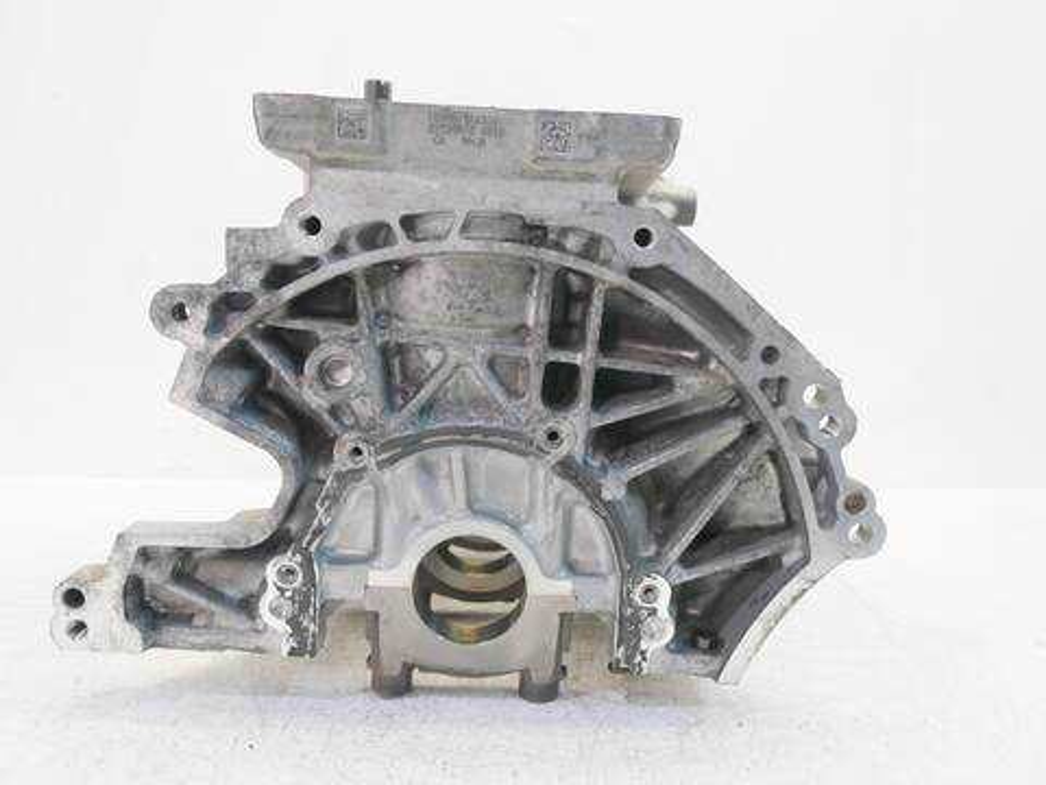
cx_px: 523
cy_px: 392
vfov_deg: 46.8
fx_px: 907
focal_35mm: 30
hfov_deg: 60.0
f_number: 3.7
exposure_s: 1/60
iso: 400
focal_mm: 15
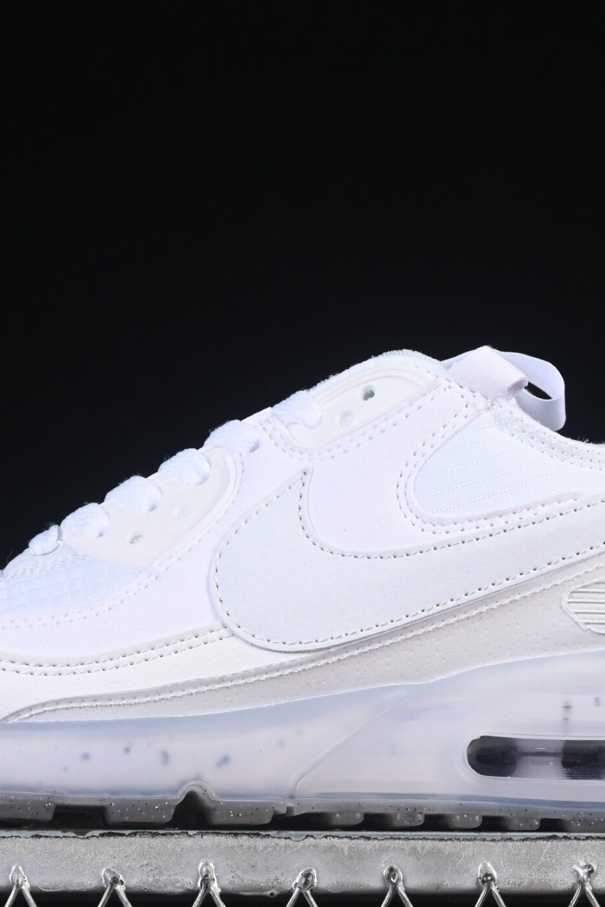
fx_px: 3477
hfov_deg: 9.9
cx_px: 321
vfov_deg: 14.9
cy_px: 489
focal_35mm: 138
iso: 160
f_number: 8
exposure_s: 1/100
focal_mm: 50
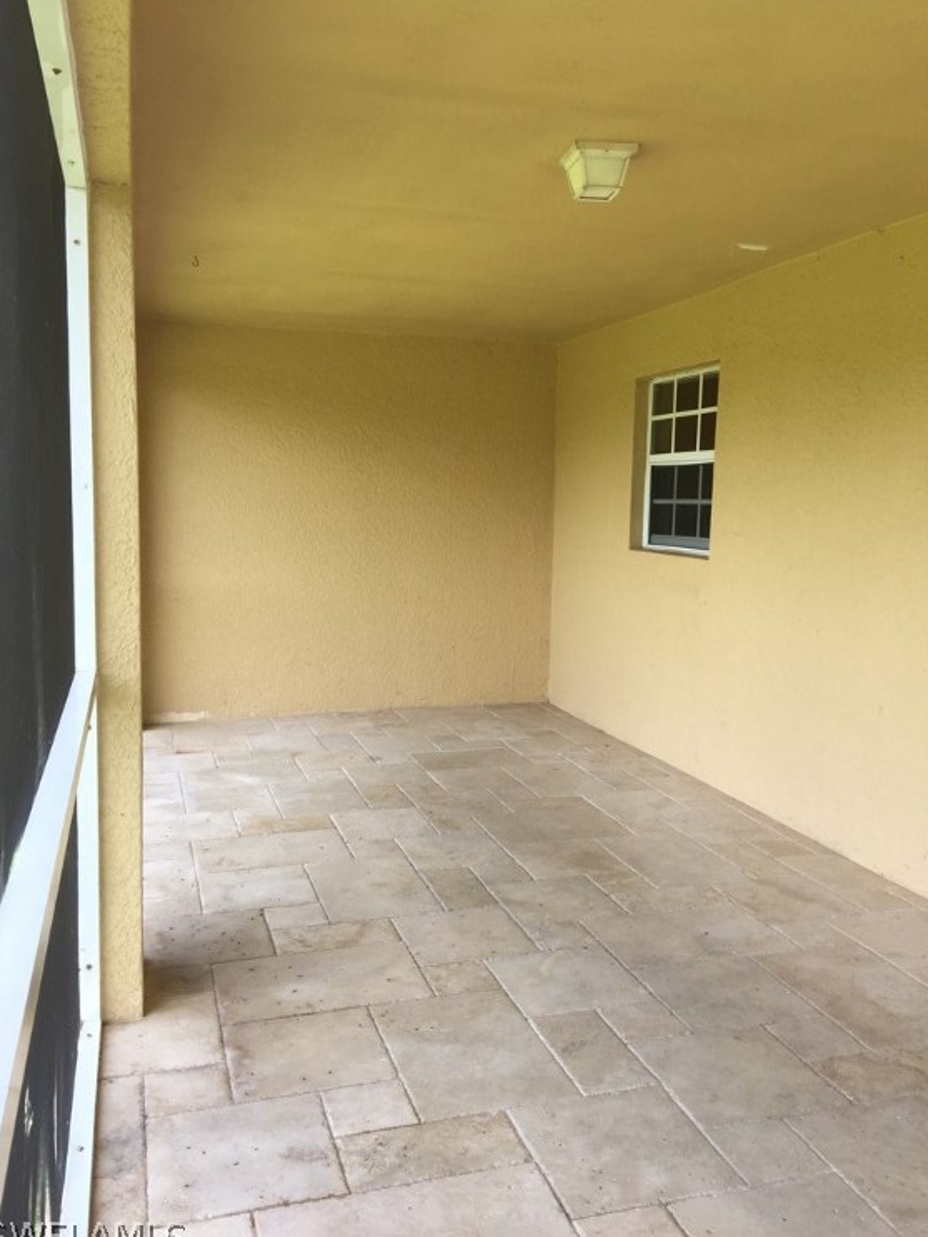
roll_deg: -2.1
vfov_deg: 59.9
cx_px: 457
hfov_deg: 46.8
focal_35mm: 30
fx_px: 1072
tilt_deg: -5.8
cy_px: 624
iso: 32
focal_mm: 4.15
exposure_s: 1/120
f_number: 2.2
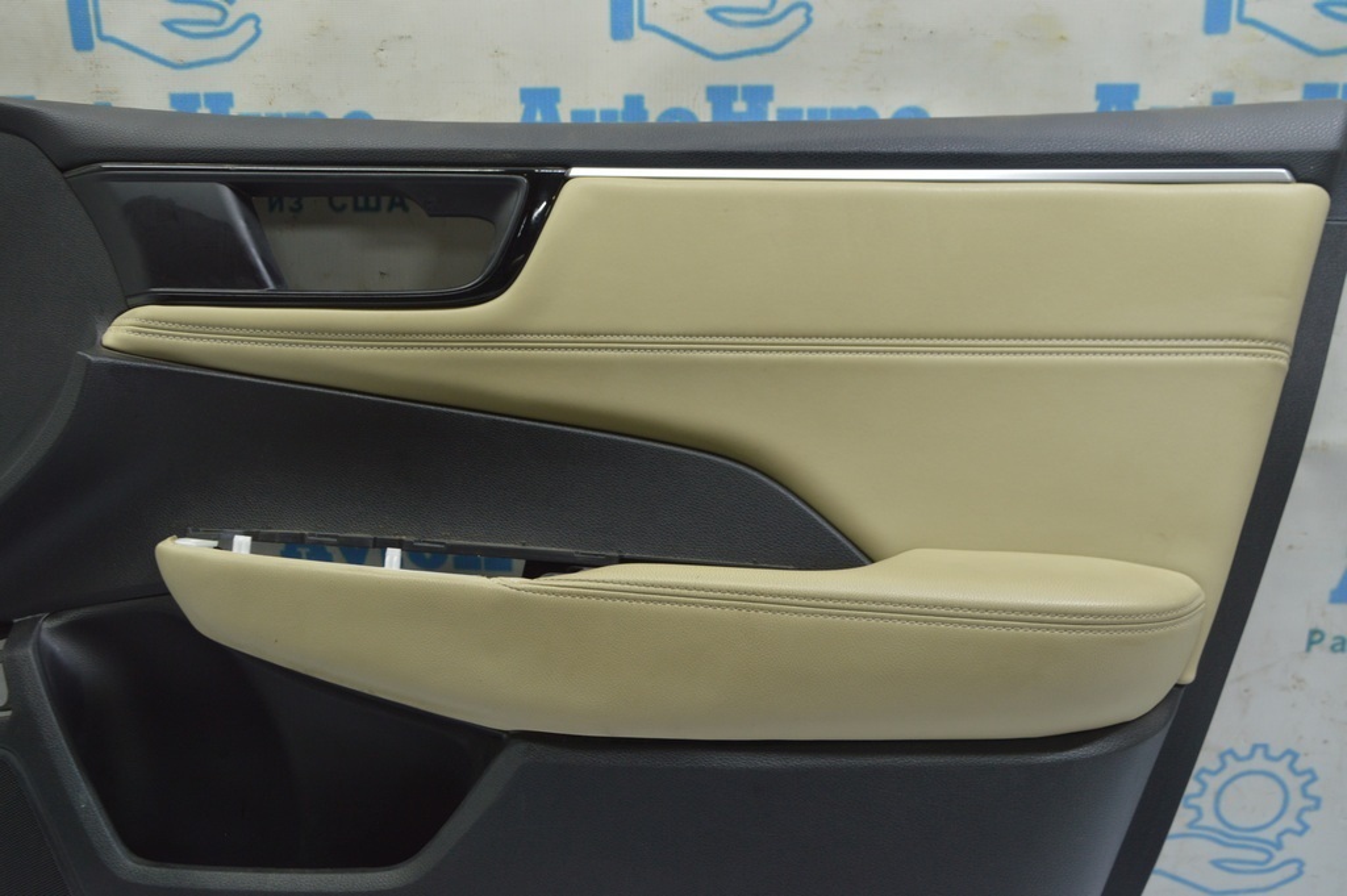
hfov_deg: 55.1
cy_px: 448
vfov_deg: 38.3
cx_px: 674
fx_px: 1290
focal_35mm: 34
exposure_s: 1/25
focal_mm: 23
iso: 400
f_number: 5.6
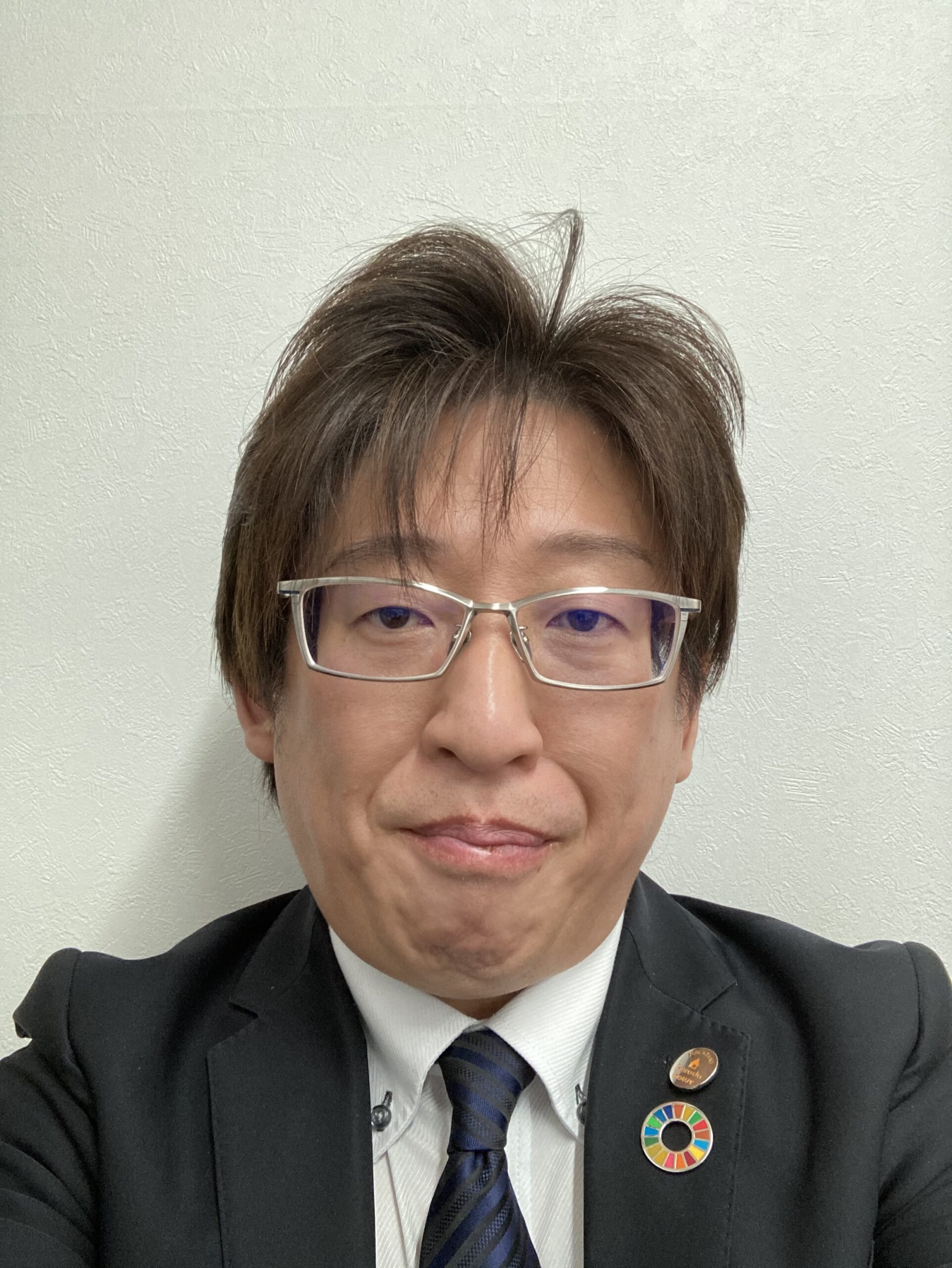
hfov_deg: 44.2
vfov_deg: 56.8
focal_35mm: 32
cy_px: 634
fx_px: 1172
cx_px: 476
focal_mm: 2.87
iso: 250
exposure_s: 1/60
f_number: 2.2
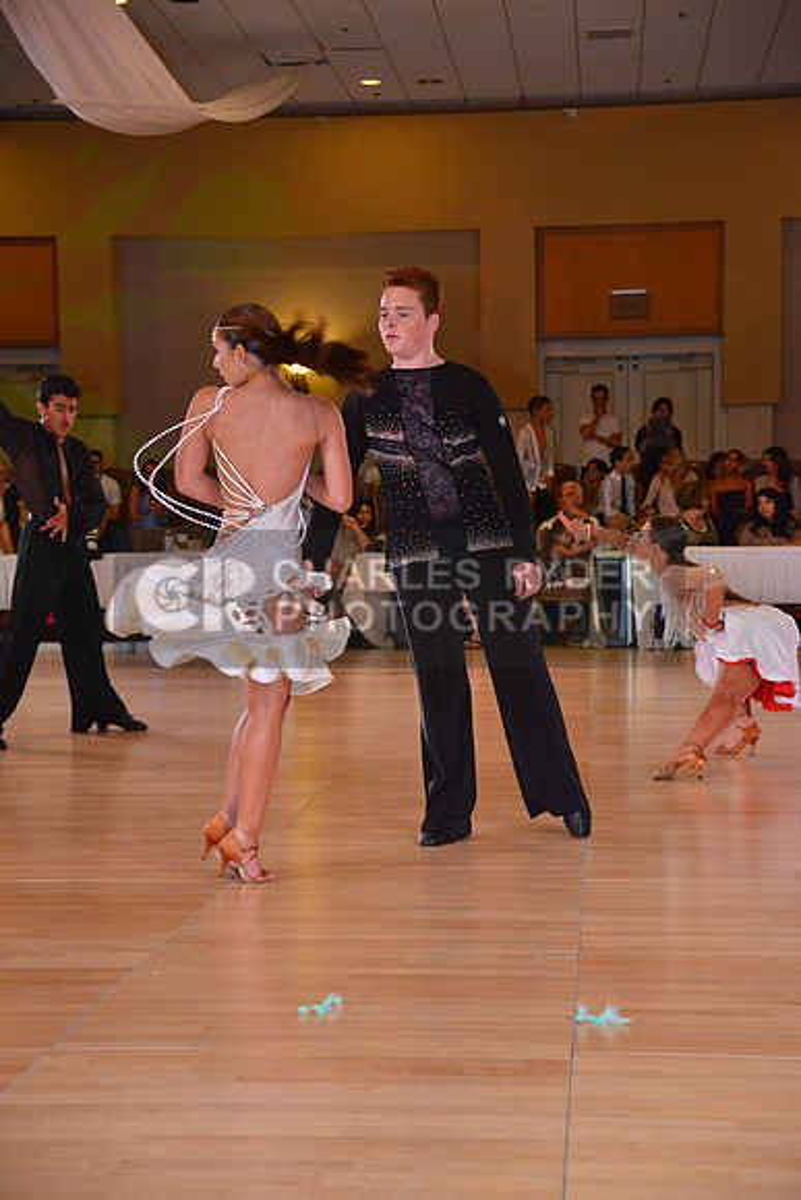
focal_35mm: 70
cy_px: 600
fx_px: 2335
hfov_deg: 19.5
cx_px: 400
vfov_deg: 28.8
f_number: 6.3
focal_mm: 70
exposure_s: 1/250
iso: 2000
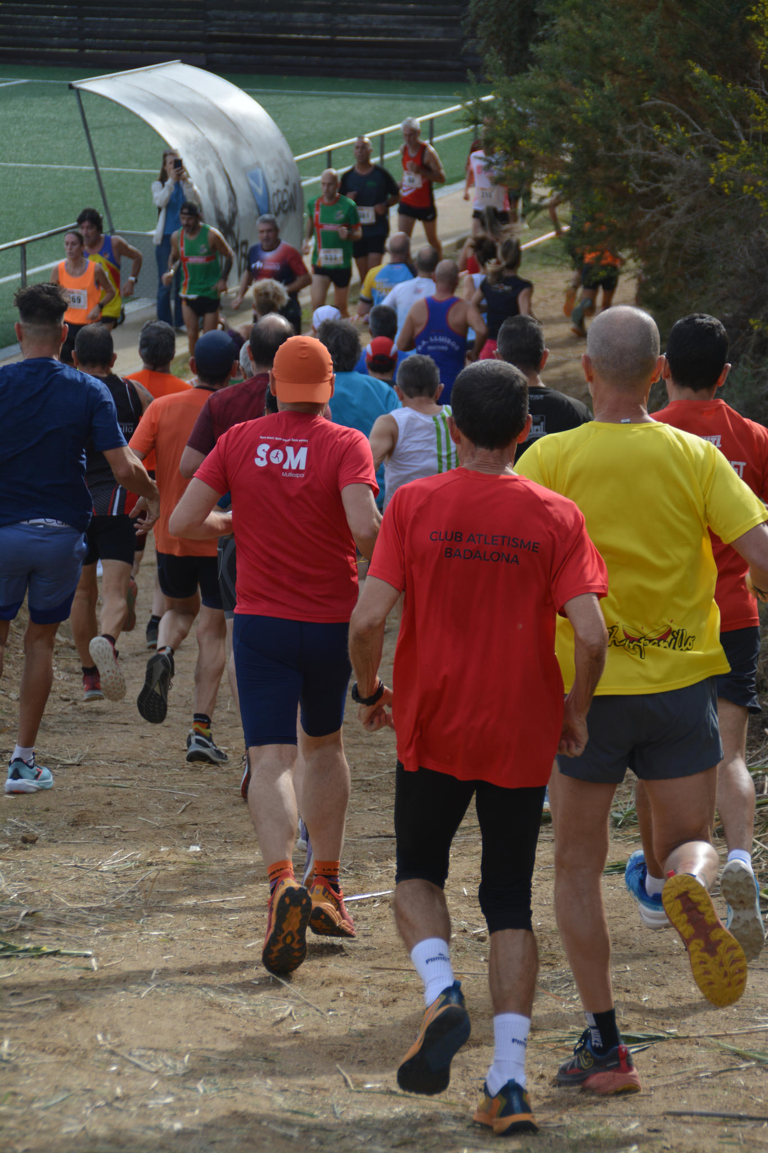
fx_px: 4704
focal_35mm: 147
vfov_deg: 14.0
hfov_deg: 9.3
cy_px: 576
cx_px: 384
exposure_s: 1/500
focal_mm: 98
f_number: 5.6
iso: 200
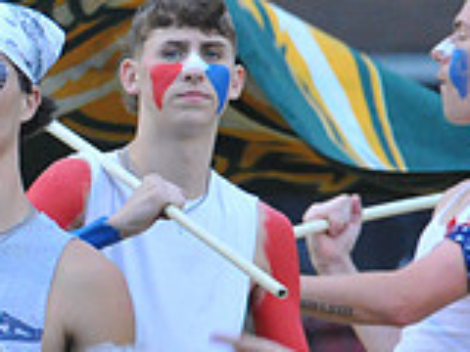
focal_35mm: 1737
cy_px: 214
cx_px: -326
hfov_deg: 1.1
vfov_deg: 0.9
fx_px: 23584
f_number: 13
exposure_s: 1/160
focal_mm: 500
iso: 5000
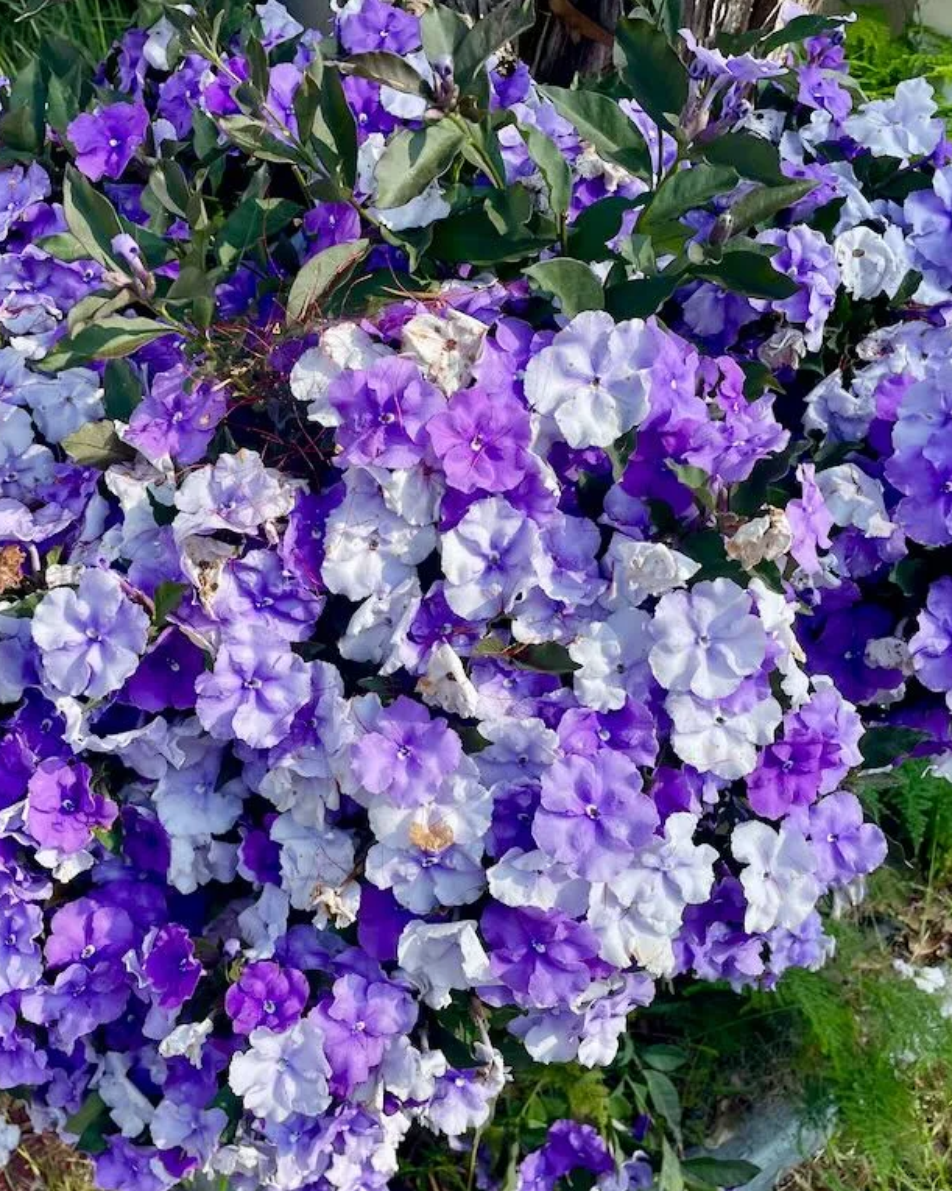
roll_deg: +1.1
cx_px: 404
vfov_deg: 52.9
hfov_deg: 43.2
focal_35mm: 34
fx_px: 1198
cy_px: 596
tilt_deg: -40.0
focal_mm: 4.2
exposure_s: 1/729
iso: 32
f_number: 1.6
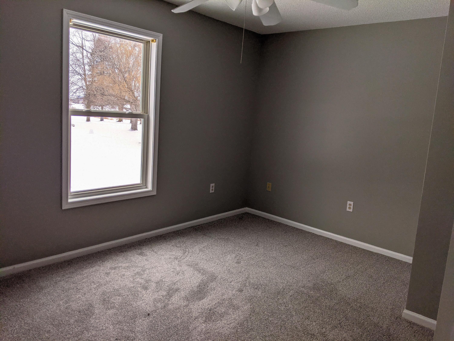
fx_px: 354
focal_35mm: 27
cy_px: 170
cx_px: 227
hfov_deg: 65.3
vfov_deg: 51.4
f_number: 1.8
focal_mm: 4.44
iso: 78
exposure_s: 1/400
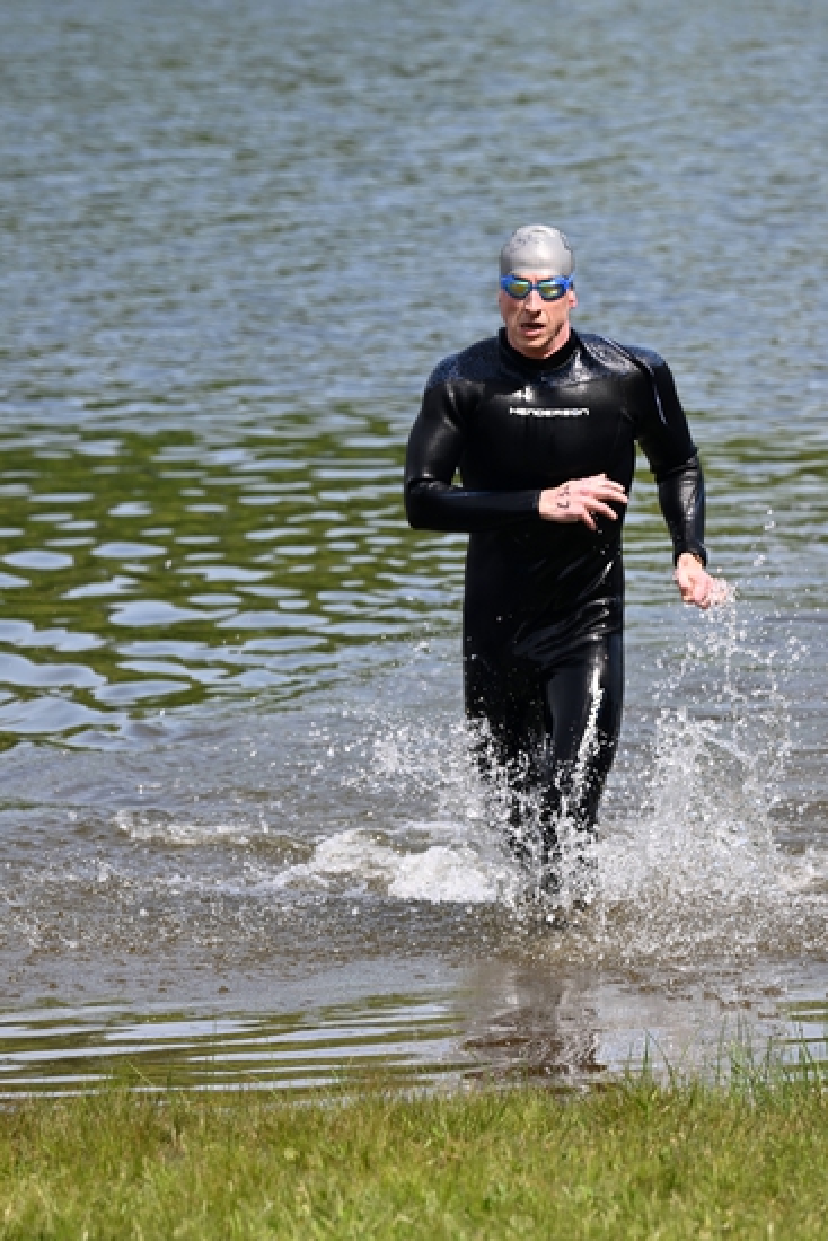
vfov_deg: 5.6
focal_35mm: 370
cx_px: 414
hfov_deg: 3.7
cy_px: 620
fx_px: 12756
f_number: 10
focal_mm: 370
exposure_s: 1/400
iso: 320
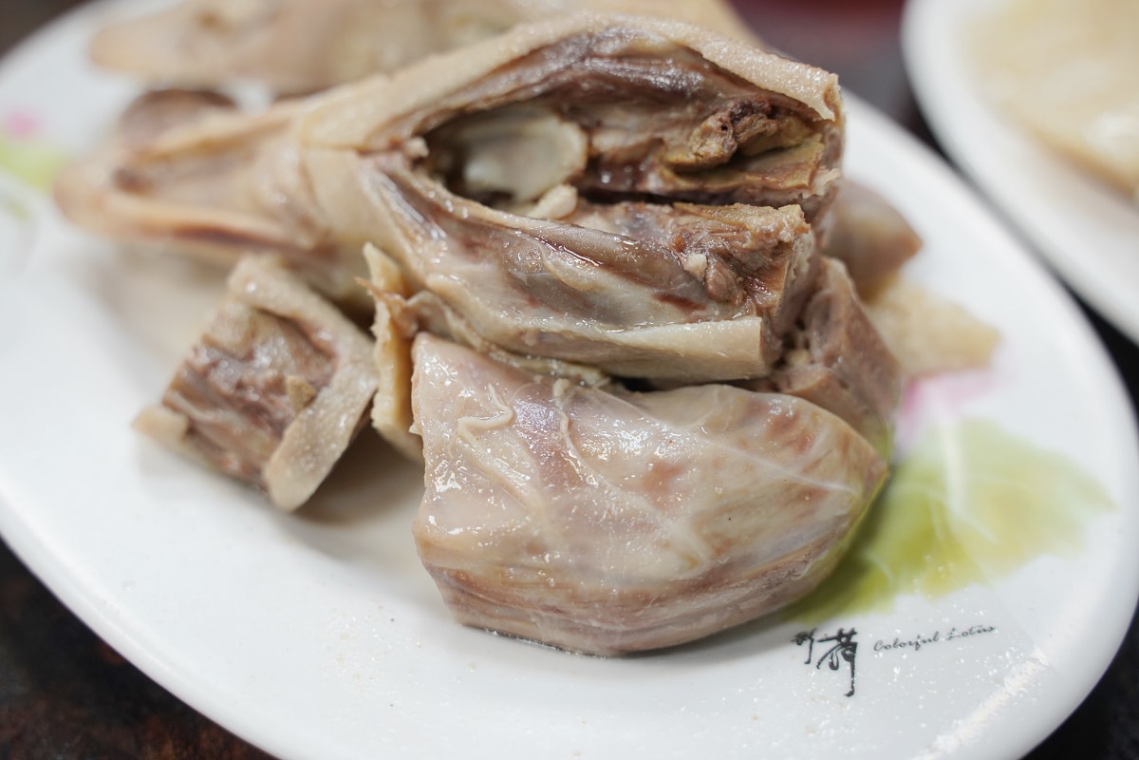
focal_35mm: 41
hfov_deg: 47.4
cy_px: 380
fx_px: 1297
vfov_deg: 32.6
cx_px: 570
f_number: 4
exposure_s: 1/60
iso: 1000
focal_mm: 41
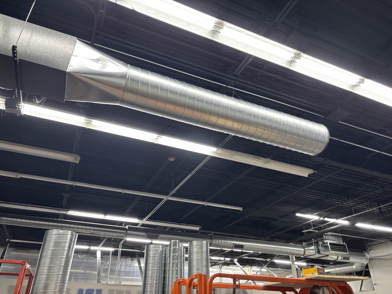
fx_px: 294
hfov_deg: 67.3
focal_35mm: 26
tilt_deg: +31.3
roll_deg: +0.6
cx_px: 196
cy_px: 147
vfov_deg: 53.1
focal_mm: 5.96
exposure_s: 1/60
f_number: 1.6
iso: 160
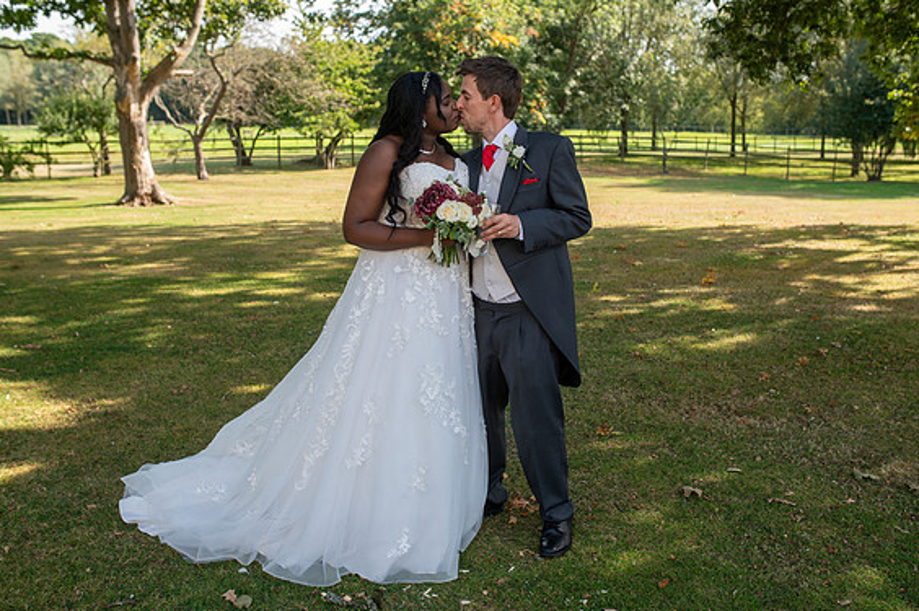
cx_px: 455
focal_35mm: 36
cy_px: 298
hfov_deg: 53.2
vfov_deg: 36.8
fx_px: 918
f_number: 4
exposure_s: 1/200
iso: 100
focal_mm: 35
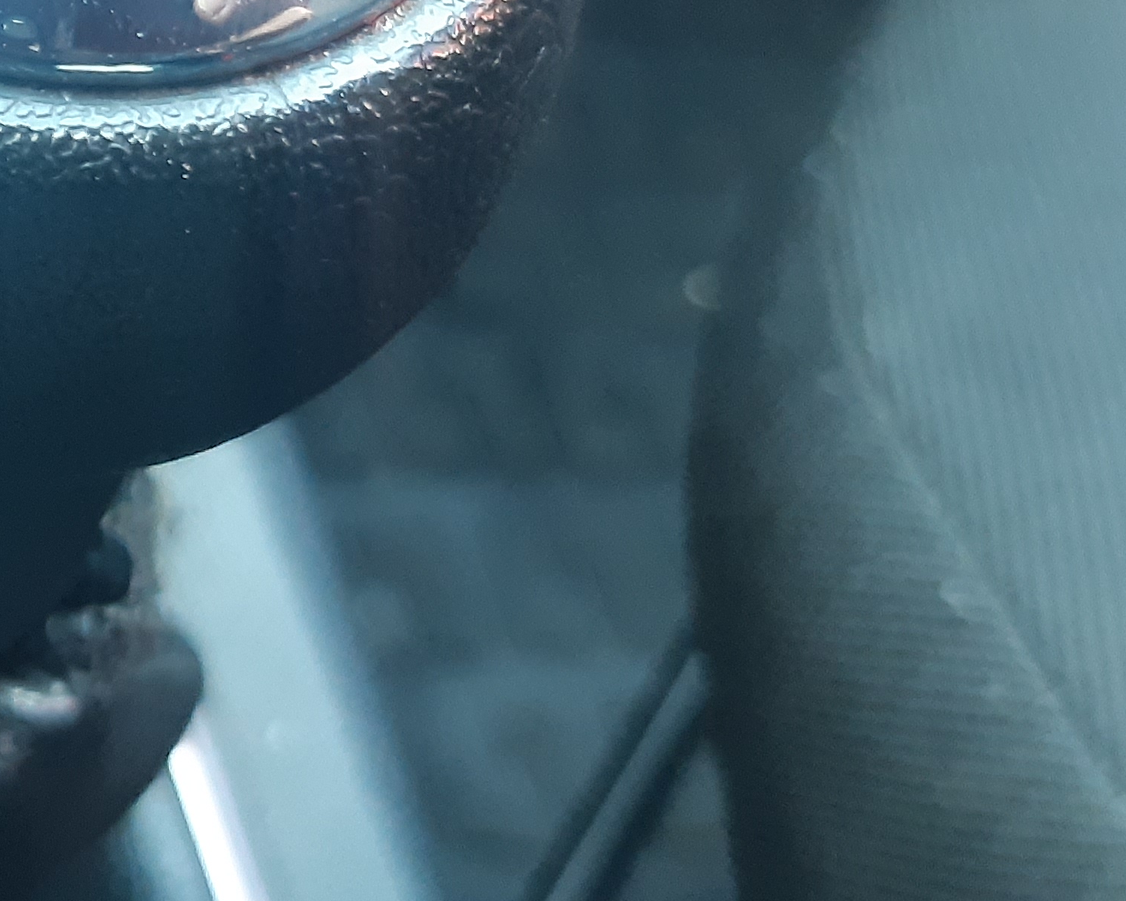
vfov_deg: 19.4
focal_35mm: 78
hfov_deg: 22.0
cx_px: -341
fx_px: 2599
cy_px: 167
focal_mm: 3.92
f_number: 1.7
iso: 250
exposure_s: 1/25
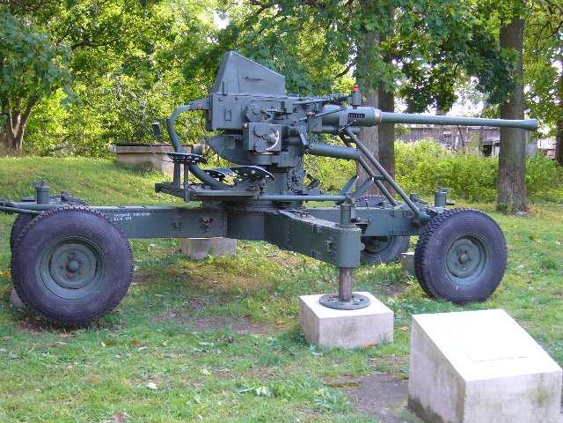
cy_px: 212
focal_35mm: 51
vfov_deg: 28.6
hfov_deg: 37.5
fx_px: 829
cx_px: 282
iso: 100
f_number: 3.4
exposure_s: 1/25
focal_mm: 8.5
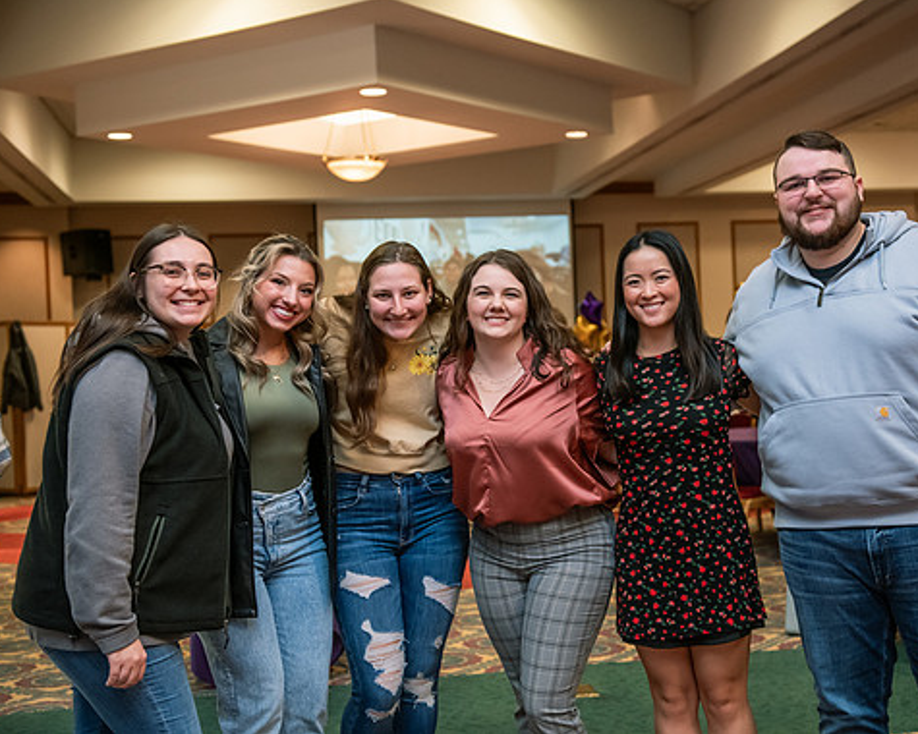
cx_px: 516
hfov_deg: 34.1
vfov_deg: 27.6
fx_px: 1494
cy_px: 362
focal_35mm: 55
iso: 1600
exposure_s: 1/160
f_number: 3.2
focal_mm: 48
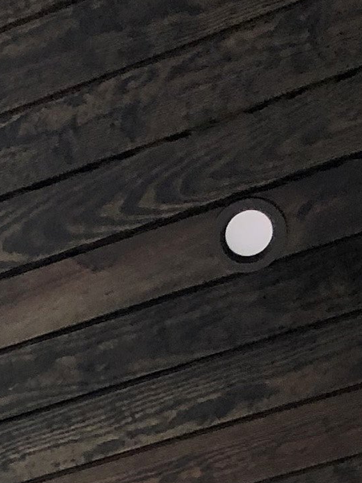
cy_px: 1087
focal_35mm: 156
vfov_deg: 11.0
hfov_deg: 9.0
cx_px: -329
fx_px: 2175
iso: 25
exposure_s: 1/30
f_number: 1.8
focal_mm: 4
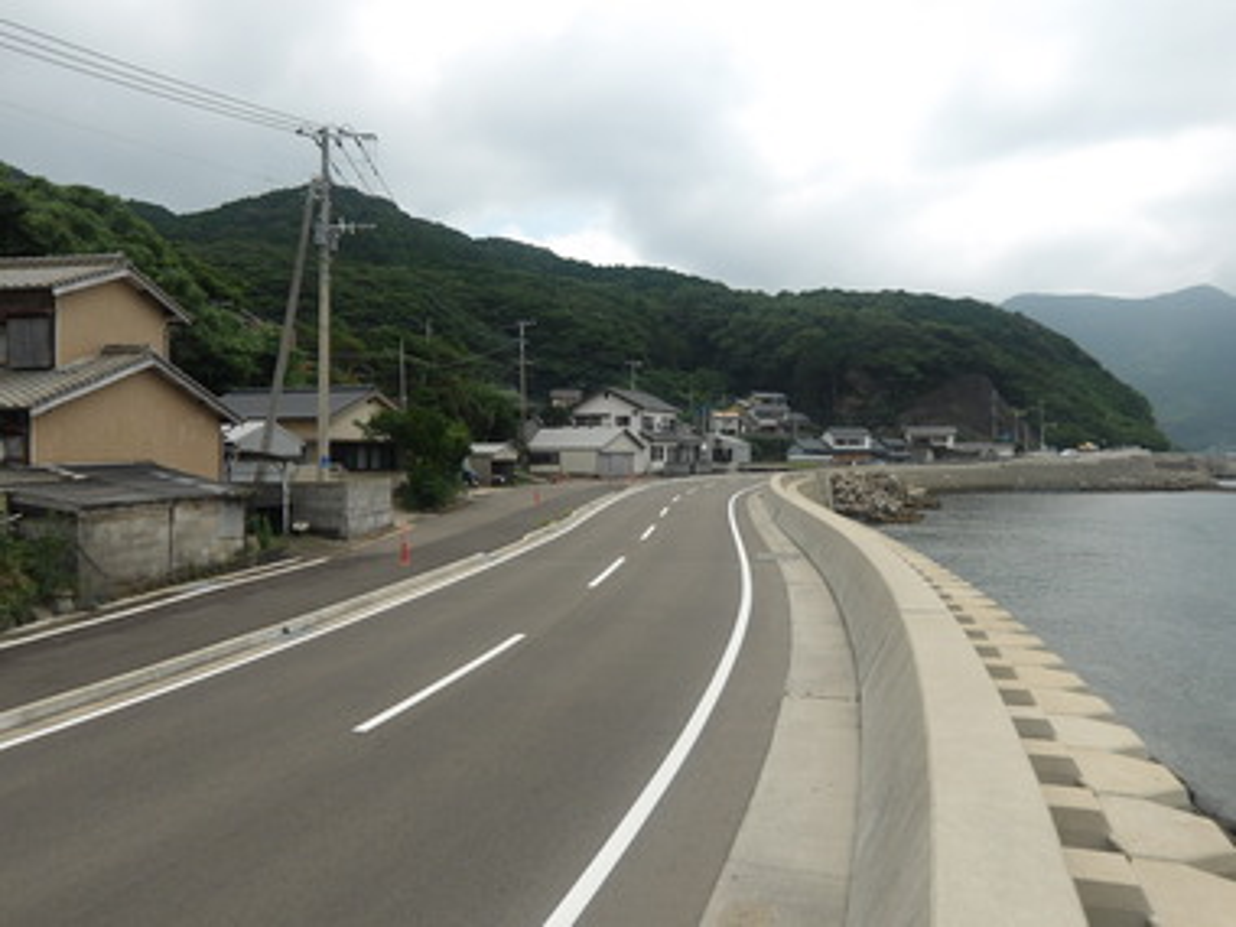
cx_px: 618
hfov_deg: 65.3
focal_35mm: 27
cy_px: 464
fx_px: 964
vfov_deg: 51.4
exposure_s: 1/144
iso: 100
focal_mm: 4.9
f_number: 10.4
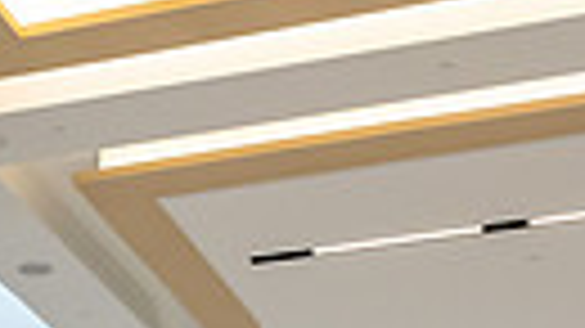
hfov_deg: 16.1
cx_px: 72
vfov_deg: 8.6
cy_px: 719
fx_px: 2047
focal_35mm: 132
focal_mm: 24
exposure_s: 1/320
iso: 2000
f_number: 6.3
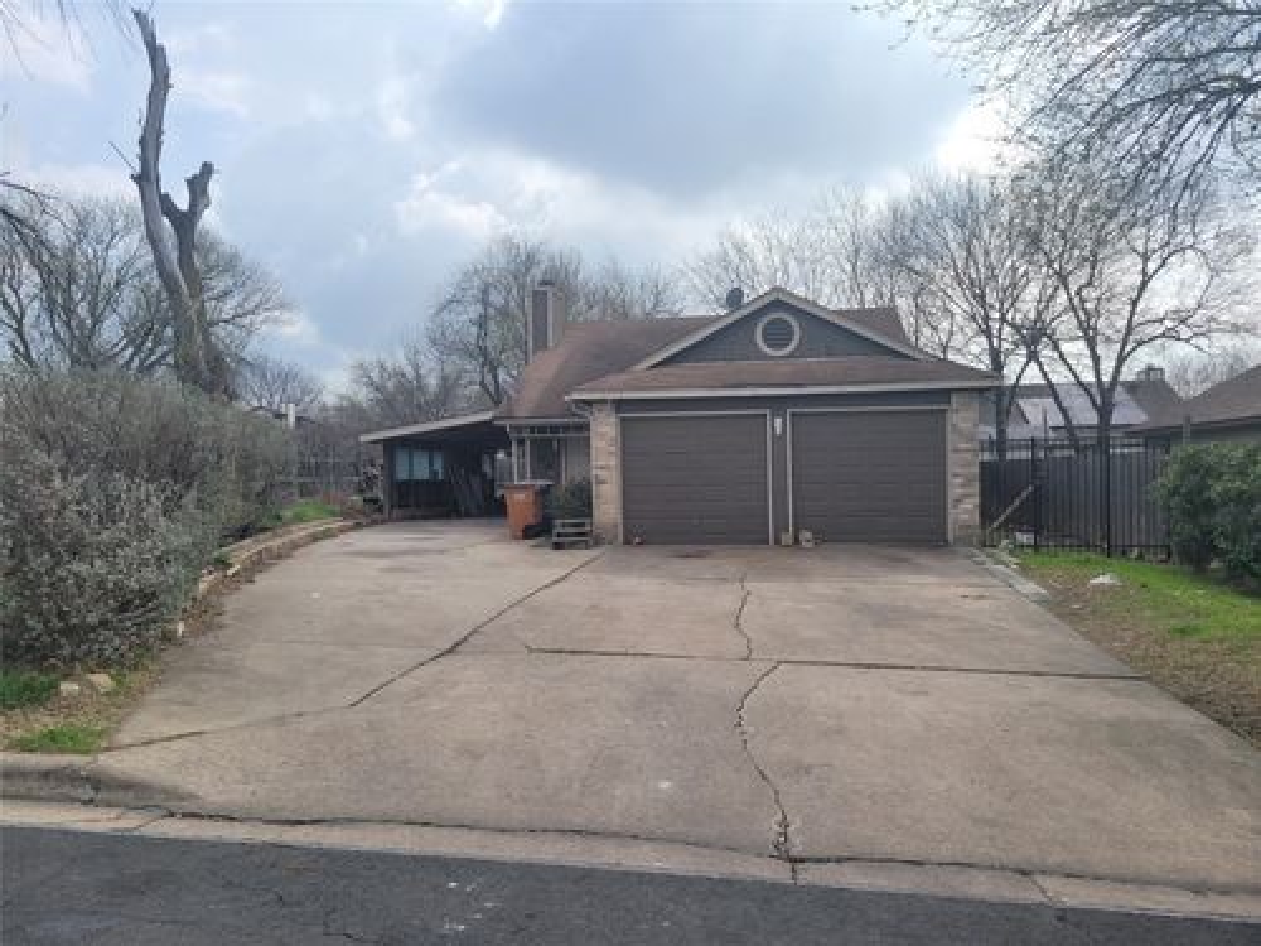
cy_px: 473
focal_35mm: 26
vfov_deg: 53.1
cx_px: 630
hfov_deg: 67.3
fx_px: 947
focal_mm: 5.4
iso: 40
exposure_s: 1/2296
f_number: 1.8
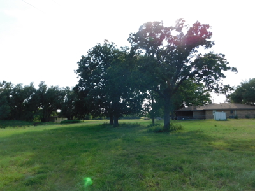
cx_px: 128
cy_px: 96
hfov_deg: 73.9
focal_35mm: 23
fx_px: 169
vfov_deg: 58.9
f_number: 3
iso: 125
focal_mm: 4
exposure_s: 1/800
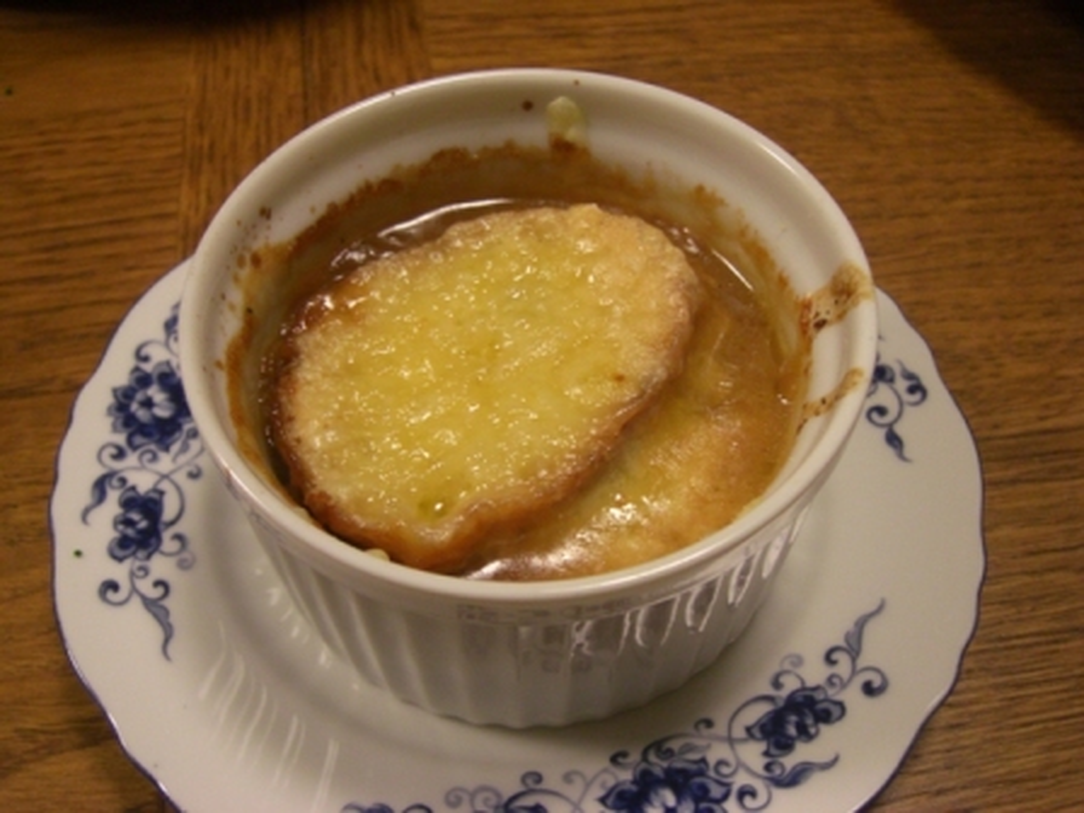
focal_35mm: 38
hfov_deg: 49.0
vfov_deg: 37.7
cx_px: 542
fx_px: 1190
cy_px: 406
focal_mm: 7.9
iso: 400
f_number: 2.8
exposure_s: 1/80
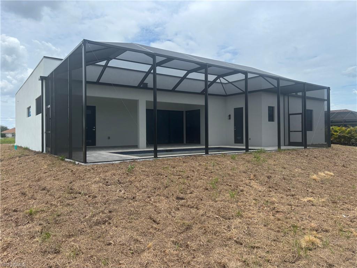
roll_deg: +0.7
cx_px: 178
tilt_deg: -0.6
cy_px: 134
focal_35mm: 26
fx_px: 268
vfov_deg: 53.1
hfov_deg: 67.3
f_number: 1.6
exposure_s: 1/3788
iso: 50
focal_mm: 5.96
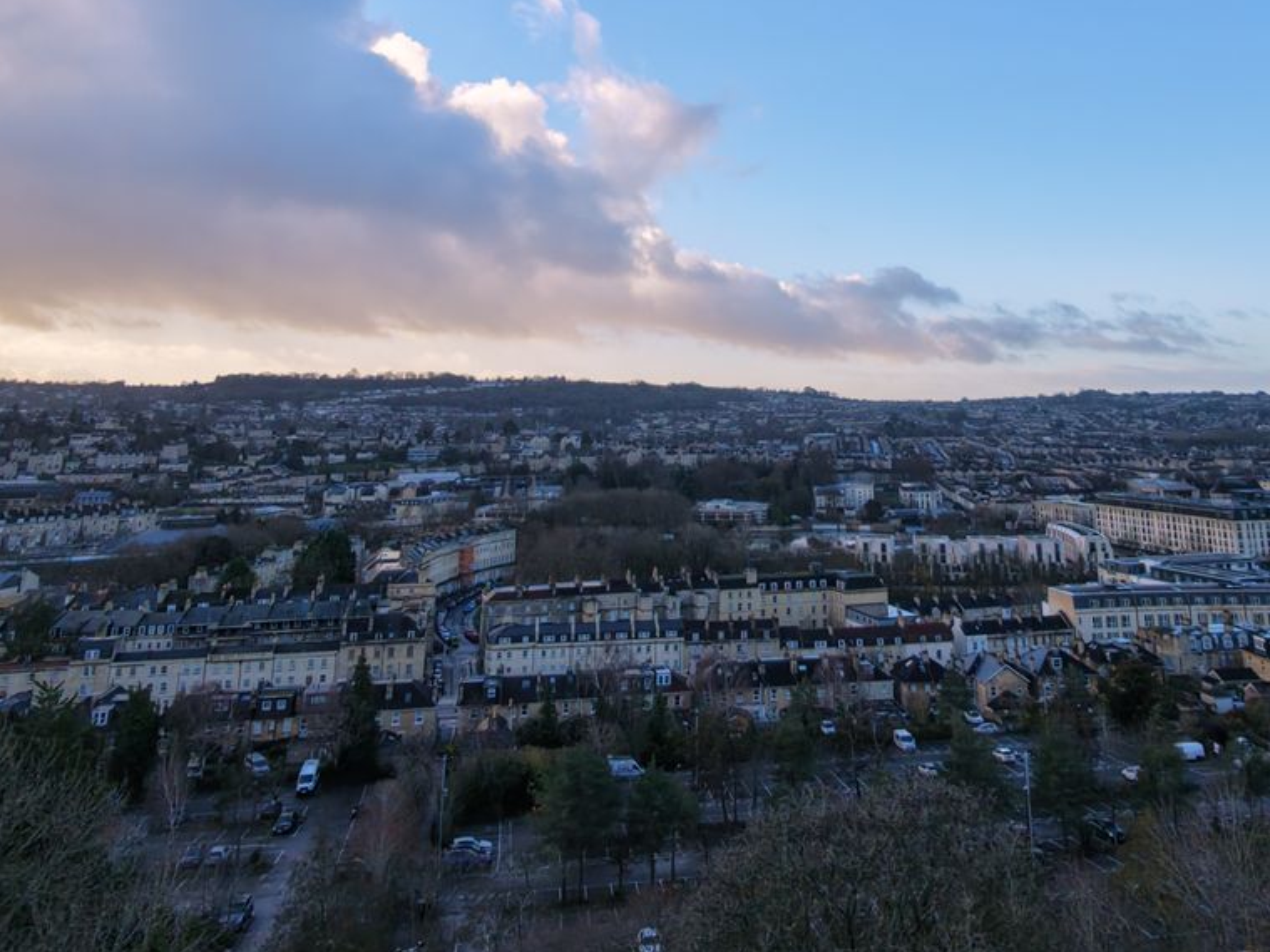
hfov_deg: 64.9
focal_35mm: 27
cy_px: 156
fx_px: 990
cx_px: 736
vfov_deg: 47.7
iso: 100
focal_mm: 3.05
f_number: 2.2
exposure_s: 1/240
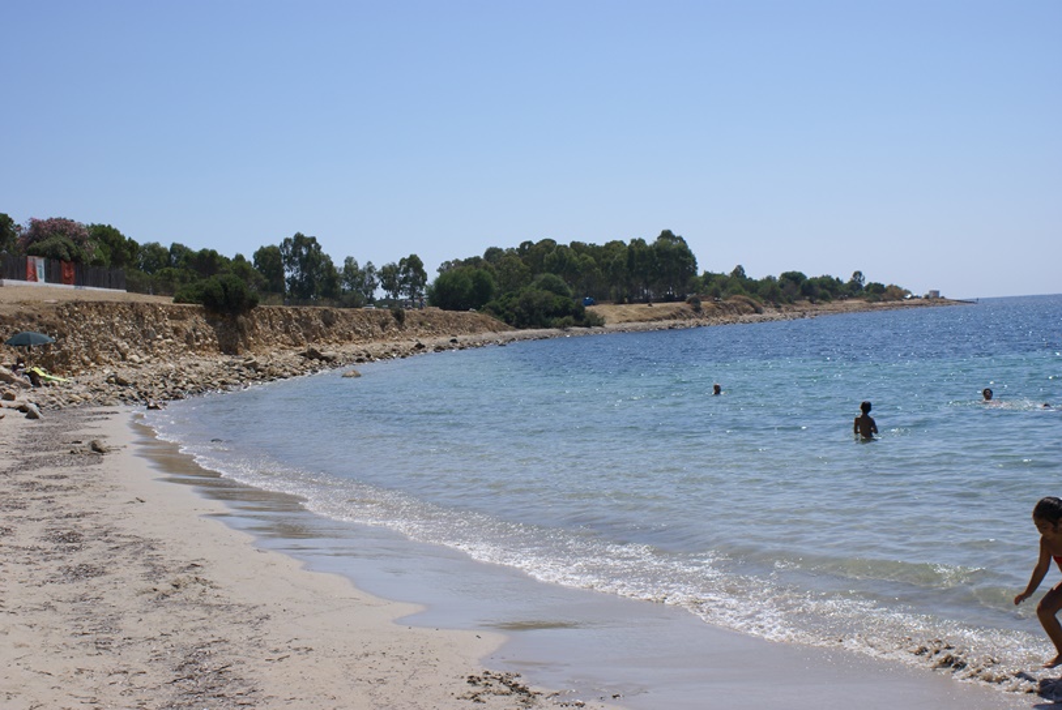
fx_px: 1240
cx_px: 531
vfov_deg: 32.0
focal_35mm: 42
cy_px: 355
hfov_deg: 46.4
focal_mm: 28
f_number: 9
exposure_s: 1/320
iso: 100
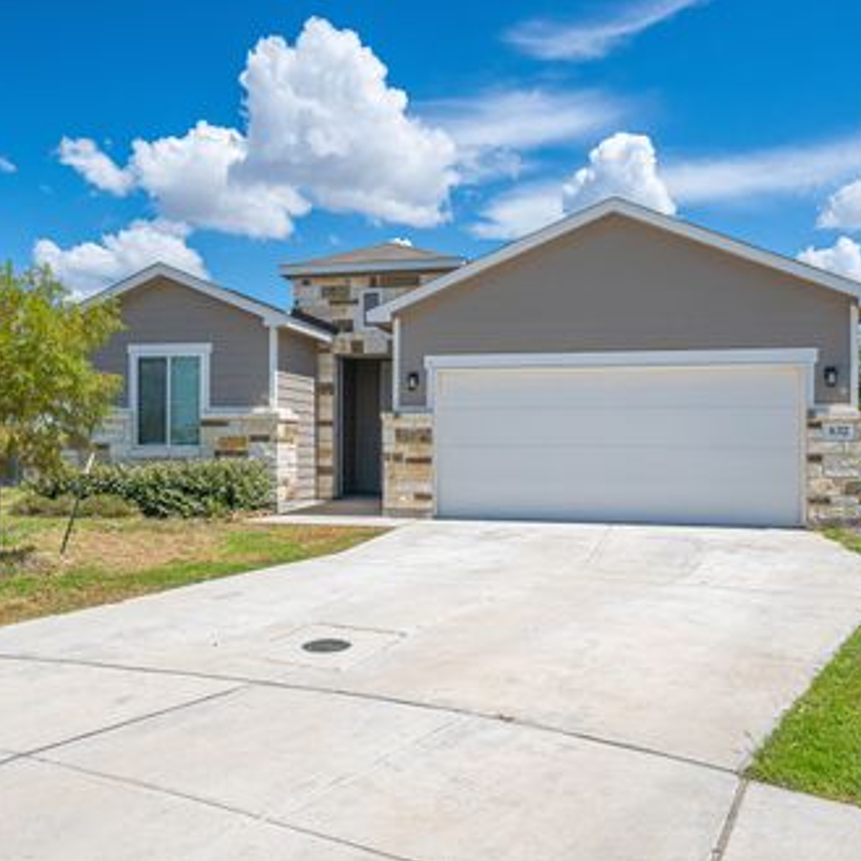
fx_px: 872
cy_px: 433
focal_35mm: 31
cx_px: 421
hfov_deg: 52.5
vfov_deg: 52.5
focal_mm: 24
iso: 400
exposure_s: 1/2000
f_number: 8
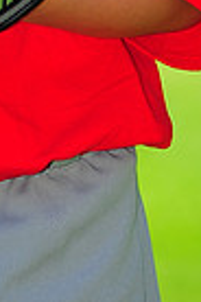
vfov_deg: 2.7
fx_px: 6348
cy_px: -291
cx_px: -55
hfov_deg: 1.8
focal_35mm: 758
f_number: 4
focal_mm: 180
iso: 200
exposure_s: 1/800
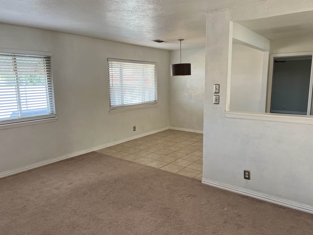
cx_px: 156
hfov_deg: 67.3
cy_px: 118
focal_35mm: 26
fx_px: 235
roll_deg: +0.3
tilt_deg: -10.2
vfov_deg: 53.1
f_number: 1.5
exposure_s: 1/121
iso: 80
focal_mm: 5.7
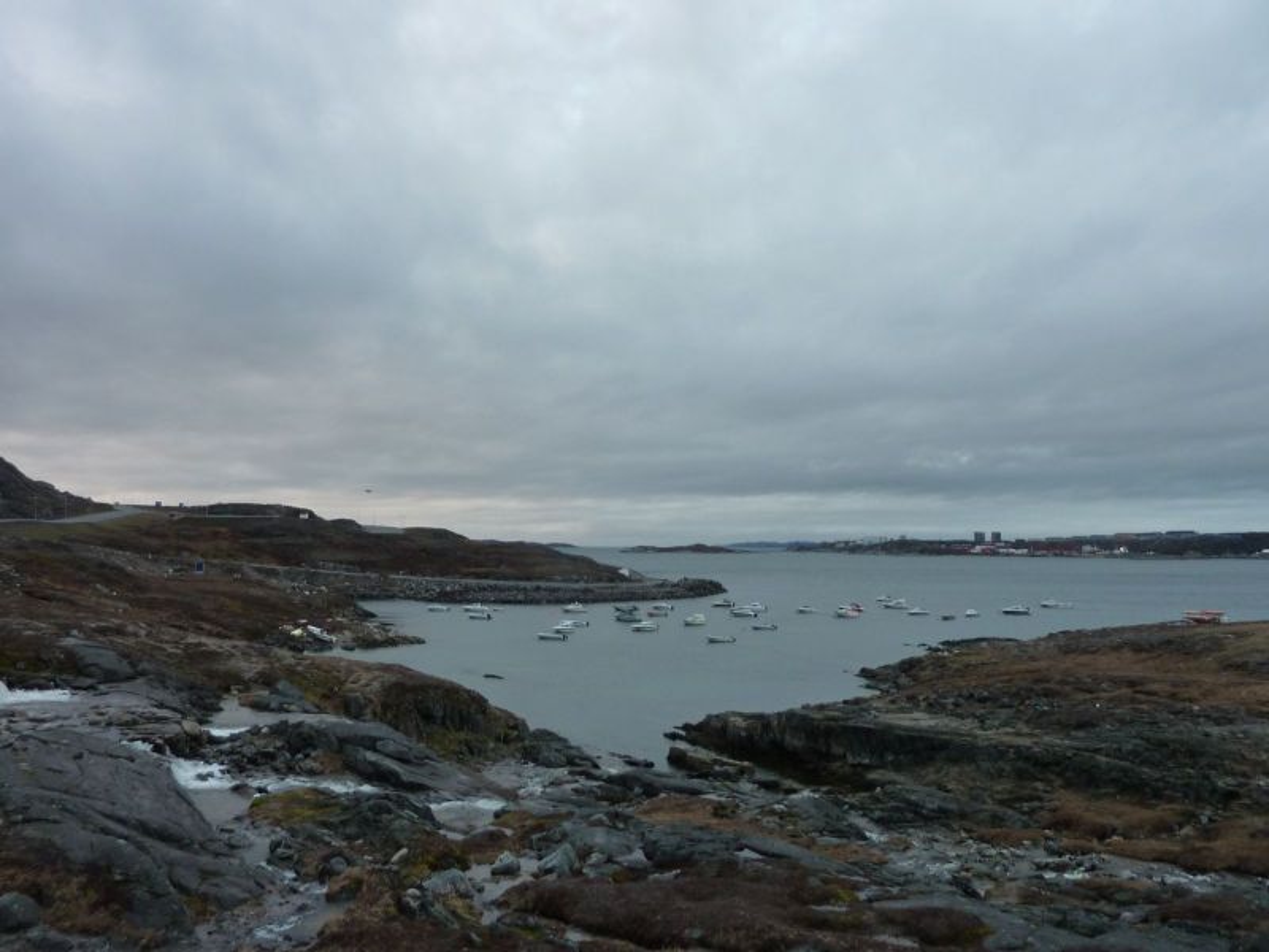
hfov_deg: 69.4
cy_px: 476
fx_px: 916
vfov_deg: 54.9
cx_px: 634
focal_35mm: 25
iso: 125
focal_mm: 4.1
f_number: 3.3
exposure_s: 1/50
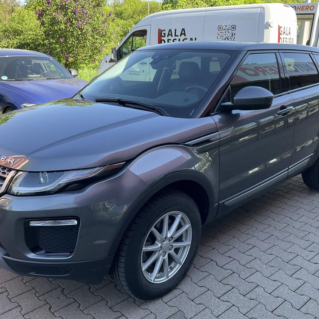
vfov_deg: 47.2
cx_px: 150
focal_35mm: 35
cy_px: 156
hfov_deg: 47.2
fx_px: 365
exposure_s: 1/178
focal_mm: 3
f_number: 1.8
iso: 20
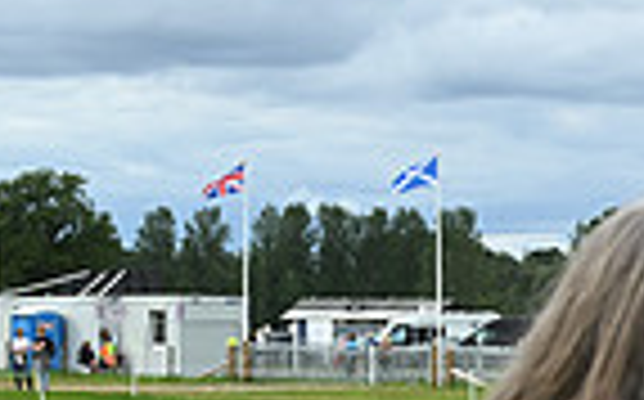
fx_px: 2980
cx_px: 1243
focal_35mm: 170
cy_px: 474
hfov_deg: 11.3
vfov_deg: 7.6
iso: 720
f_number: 5.6
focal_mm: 41
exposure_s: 1/1250
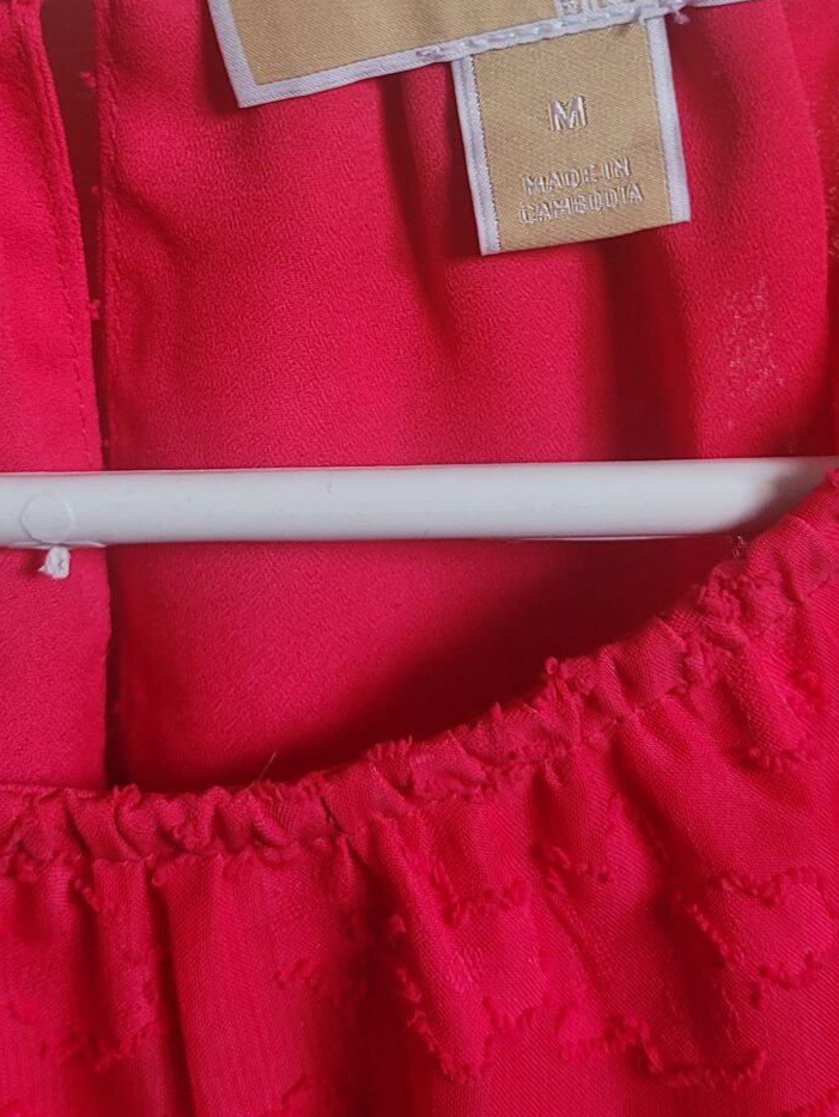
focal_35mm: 57
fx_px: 1841
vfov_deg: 33.3
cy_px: 311
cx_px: 367
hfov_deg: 25.7
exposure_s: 1/40
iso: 200
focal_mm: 5.4
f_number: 1.8
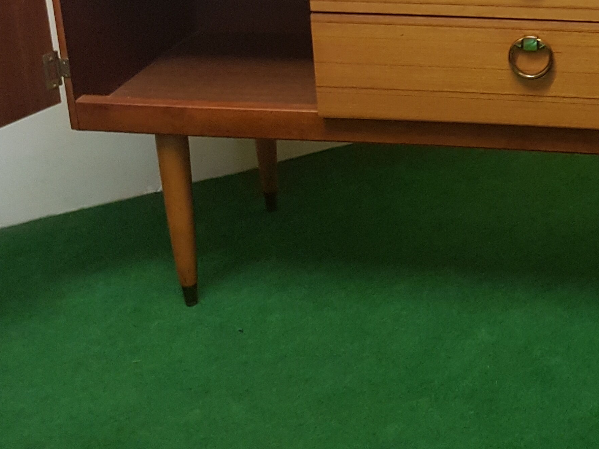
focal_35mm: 59
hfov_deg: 31.0
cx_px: 557
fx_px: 1021
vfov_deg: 23.5
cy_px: -22
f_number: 1.7
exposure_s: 1/25
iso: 200
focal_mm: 4.2
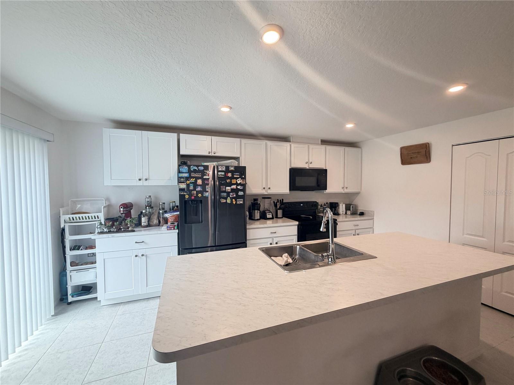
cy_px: 192
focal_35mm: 14
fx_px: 208
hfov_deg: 102.1
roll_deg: -0.1
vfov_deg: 85.7
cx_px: 257
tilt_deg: -3.0
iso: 200
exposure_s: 1/60
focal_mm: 2.22
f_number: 2.2
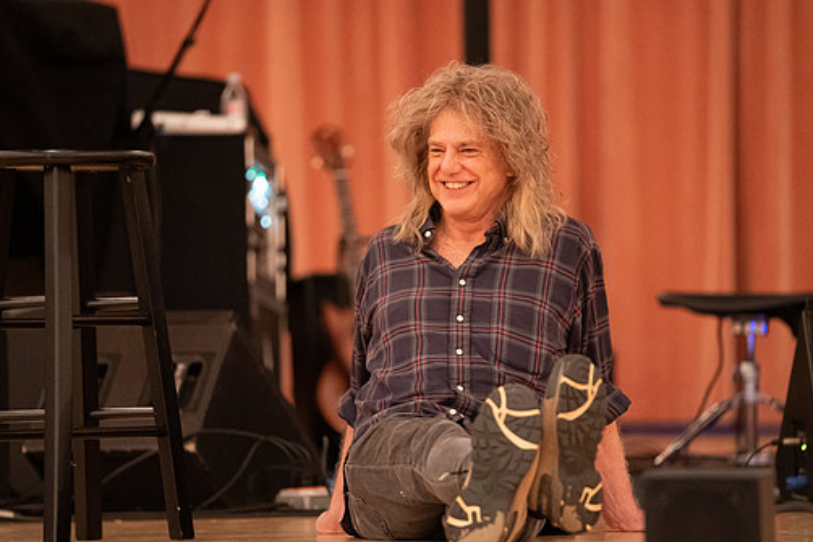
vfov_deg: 6.0
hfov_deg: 8.9
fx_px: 5218
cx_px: 423
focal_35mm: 231
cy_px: 281
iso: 12800
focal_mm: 200
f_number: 2.8
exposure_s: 1/60
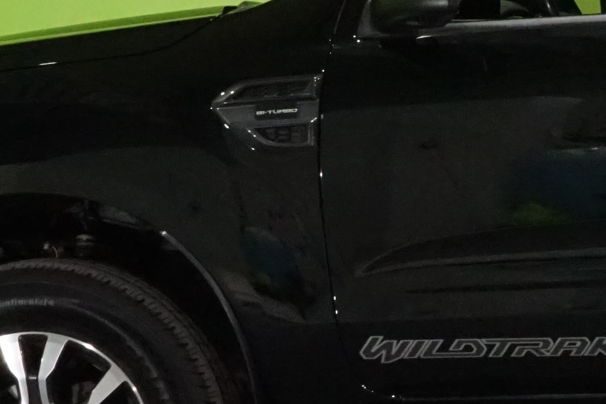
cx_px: 934
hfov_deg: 11.9
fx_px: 2761
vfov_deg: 8.4
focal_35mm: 164
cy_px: 136
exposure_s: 1/20
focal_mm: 38
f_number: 25
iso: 6400
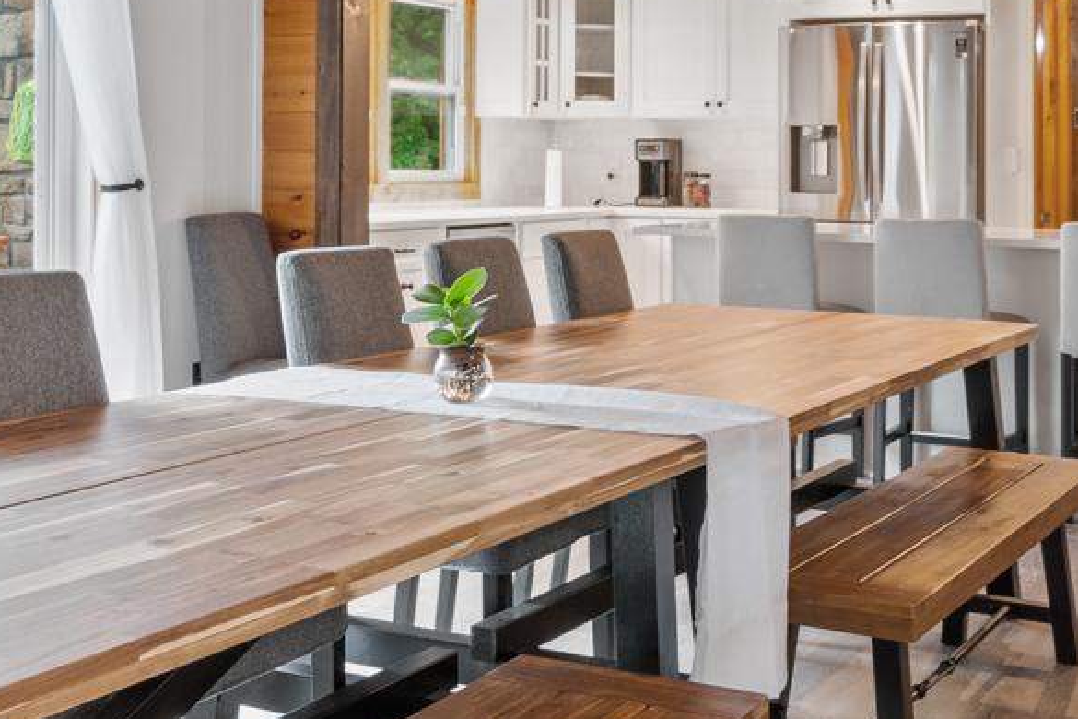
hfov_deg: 35.5
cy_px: 112
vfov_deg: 23.7
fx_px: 1677
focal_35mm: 56
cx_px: 422
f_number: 8
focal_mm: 16
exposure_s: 1
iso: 320
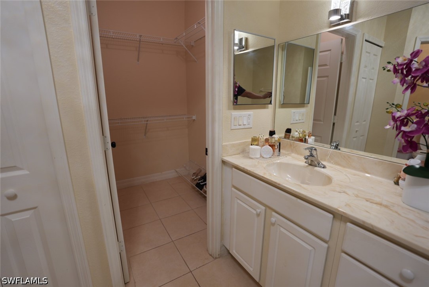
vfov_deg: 73.8
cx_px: 214
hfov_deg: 96.7
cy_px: 144
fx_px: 191
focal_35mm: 16
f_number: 2.8
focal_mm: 16
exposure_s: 1/30
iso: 200
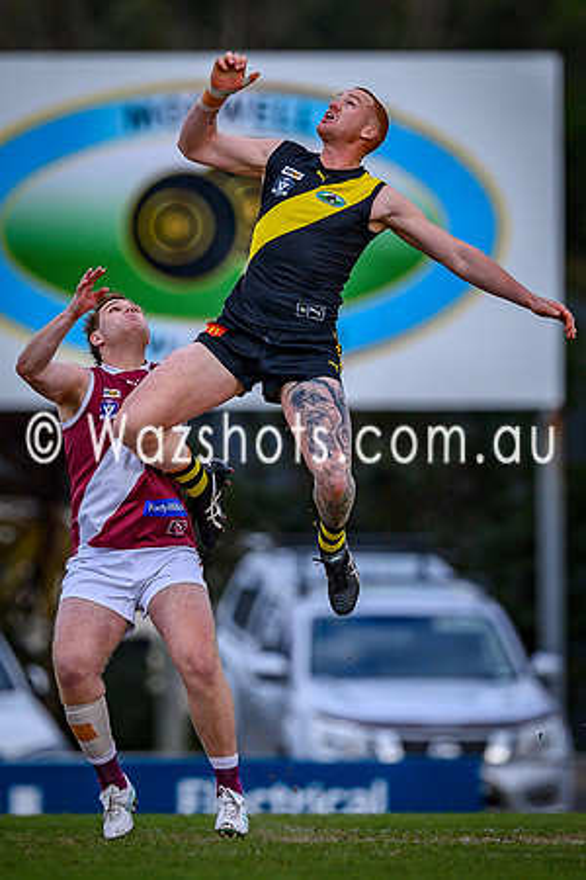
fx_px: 25497
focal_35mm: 1044
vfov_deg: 2.0
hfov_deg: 1.3
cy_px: 321
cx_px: 250
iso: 400
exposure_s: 1/1600
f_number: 4
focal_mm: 500
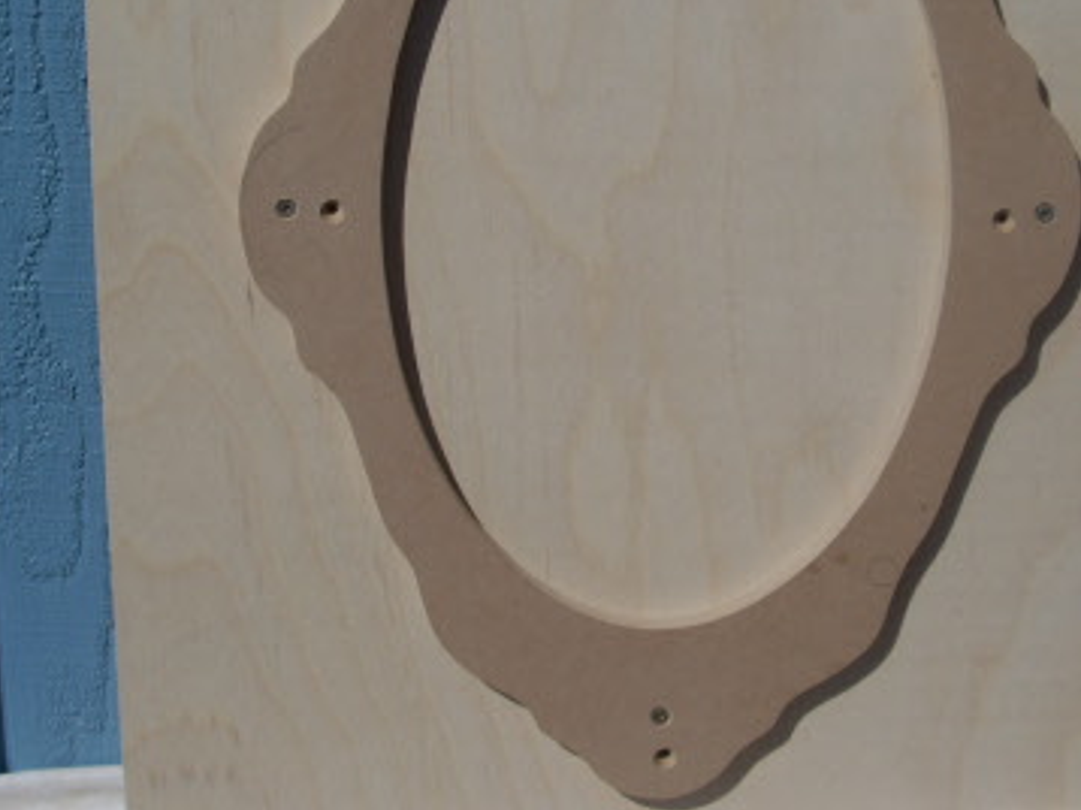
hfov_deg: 28.5
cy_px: 233
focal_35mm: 68
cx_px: 649
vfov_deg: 21.5
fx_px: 2122
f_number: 5.6
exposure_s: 1/1000
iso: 50
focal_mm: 7.9
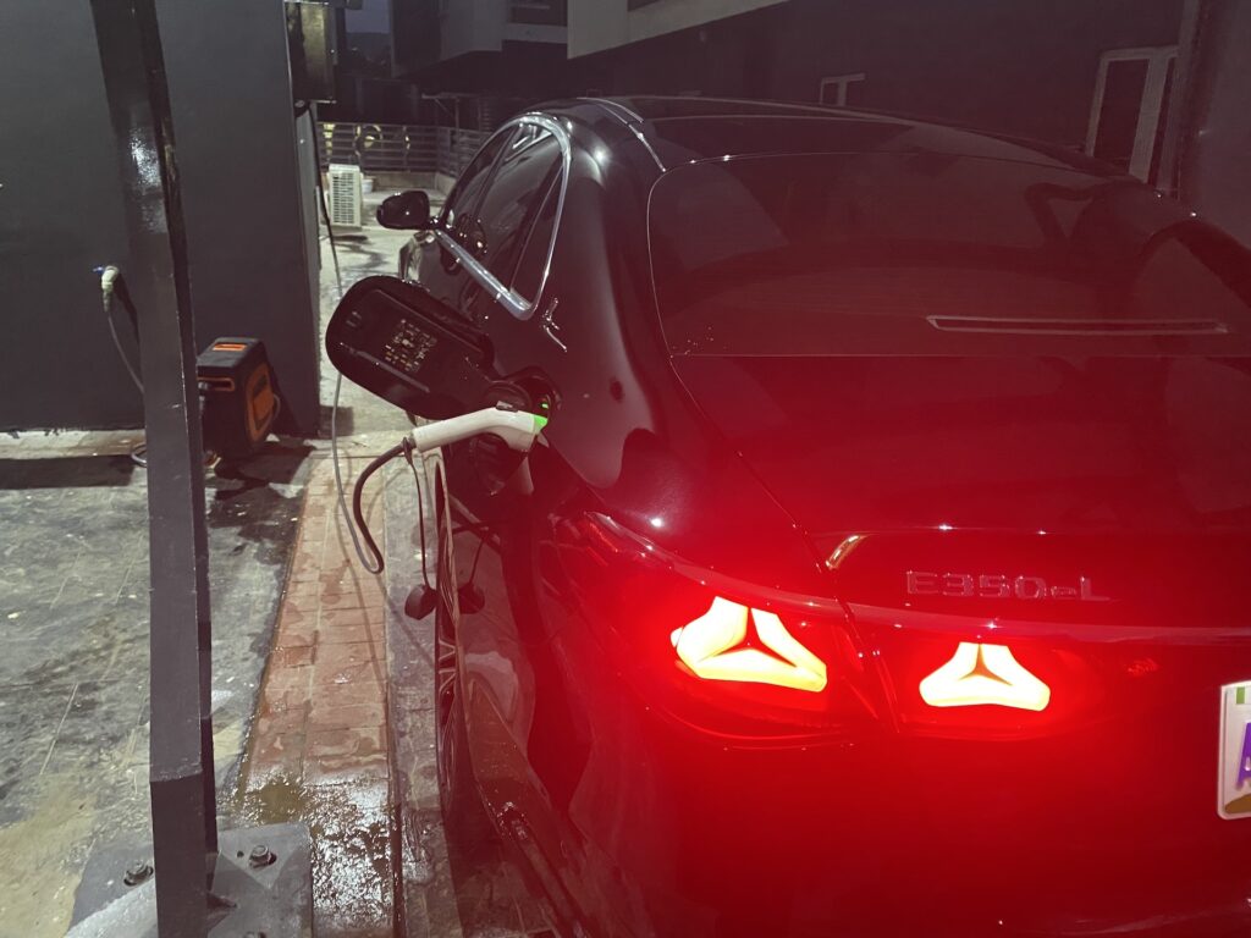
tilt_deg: -18.6
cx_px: 626
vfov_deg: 53.1
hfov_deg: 67.3
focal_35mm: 26
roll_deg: -1.4
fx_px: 940
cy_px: 469
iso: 800
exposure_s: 1/30
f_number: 1.8
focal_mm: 4.25
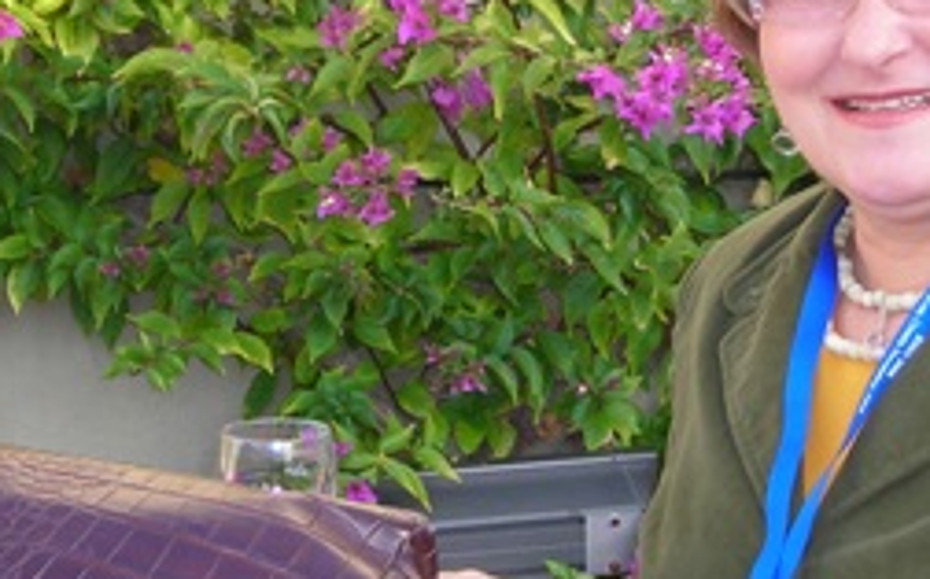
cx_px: 878
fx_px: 2026
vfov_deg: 16.3
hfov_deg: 24.9
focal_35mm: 80
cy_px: 315
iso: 50
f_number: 3.2
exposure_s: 1/100
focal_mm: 6.3
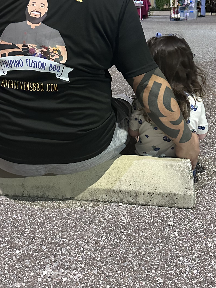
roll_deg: -2.2
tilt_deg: -14.1
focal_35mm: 46
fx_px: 383
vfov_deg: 40.7
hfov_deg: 31.5
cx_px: 125
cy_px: 96
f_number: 1.78
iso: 1000
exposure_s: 1/35
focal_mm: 6.86
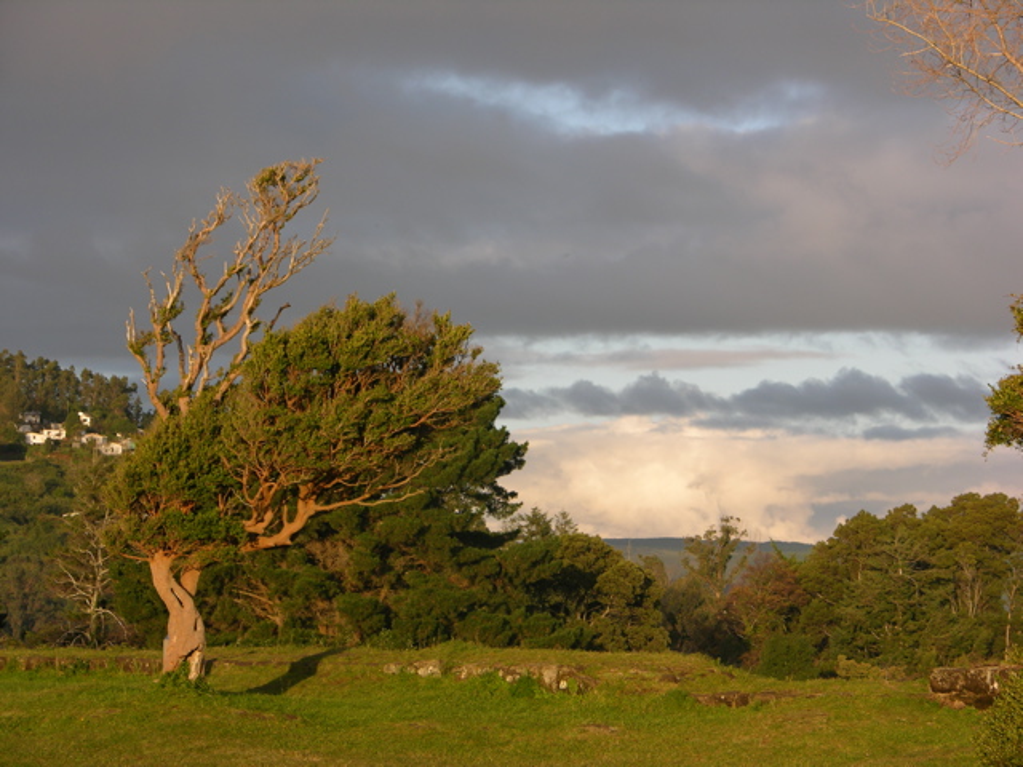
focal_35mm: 110
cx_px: 512
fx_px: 3251
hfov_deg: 17.9
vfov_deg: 13.5
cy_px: 384
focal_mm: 27.3
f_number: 4.1
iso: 50
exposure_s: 1/221
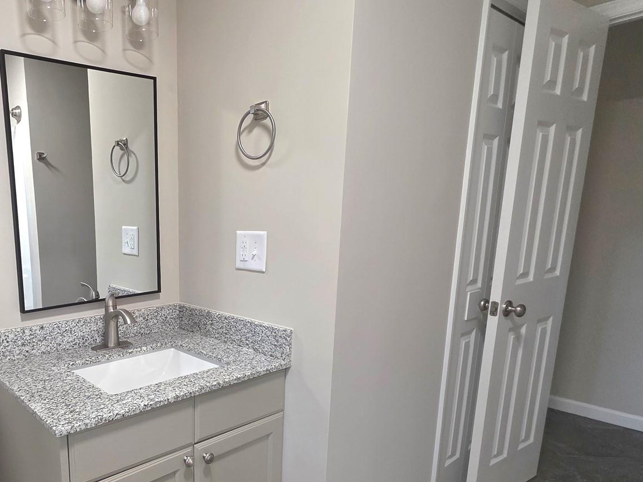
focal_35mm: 23
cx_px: 156
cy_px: 303
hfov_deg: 68.8
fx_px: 427
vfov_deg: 58.1
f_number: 1.9
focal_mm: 2.2
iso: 400
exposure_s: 1/60.2
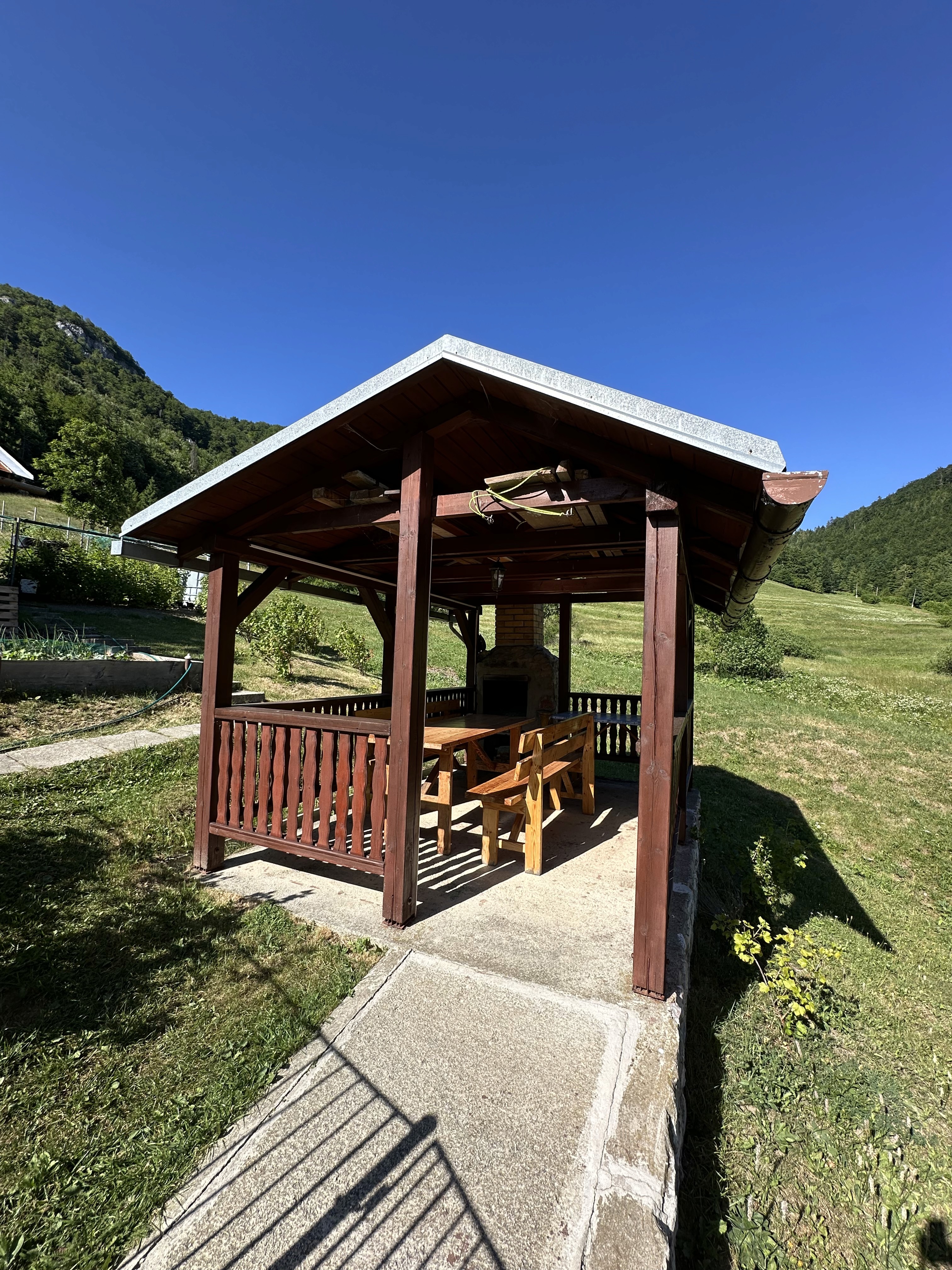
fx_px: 513
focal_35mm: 14
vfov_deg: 102.1
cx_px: 476
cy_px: 635
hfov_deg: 85.7
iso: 40
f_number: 2.2
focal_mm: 2.22
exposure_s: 1/796
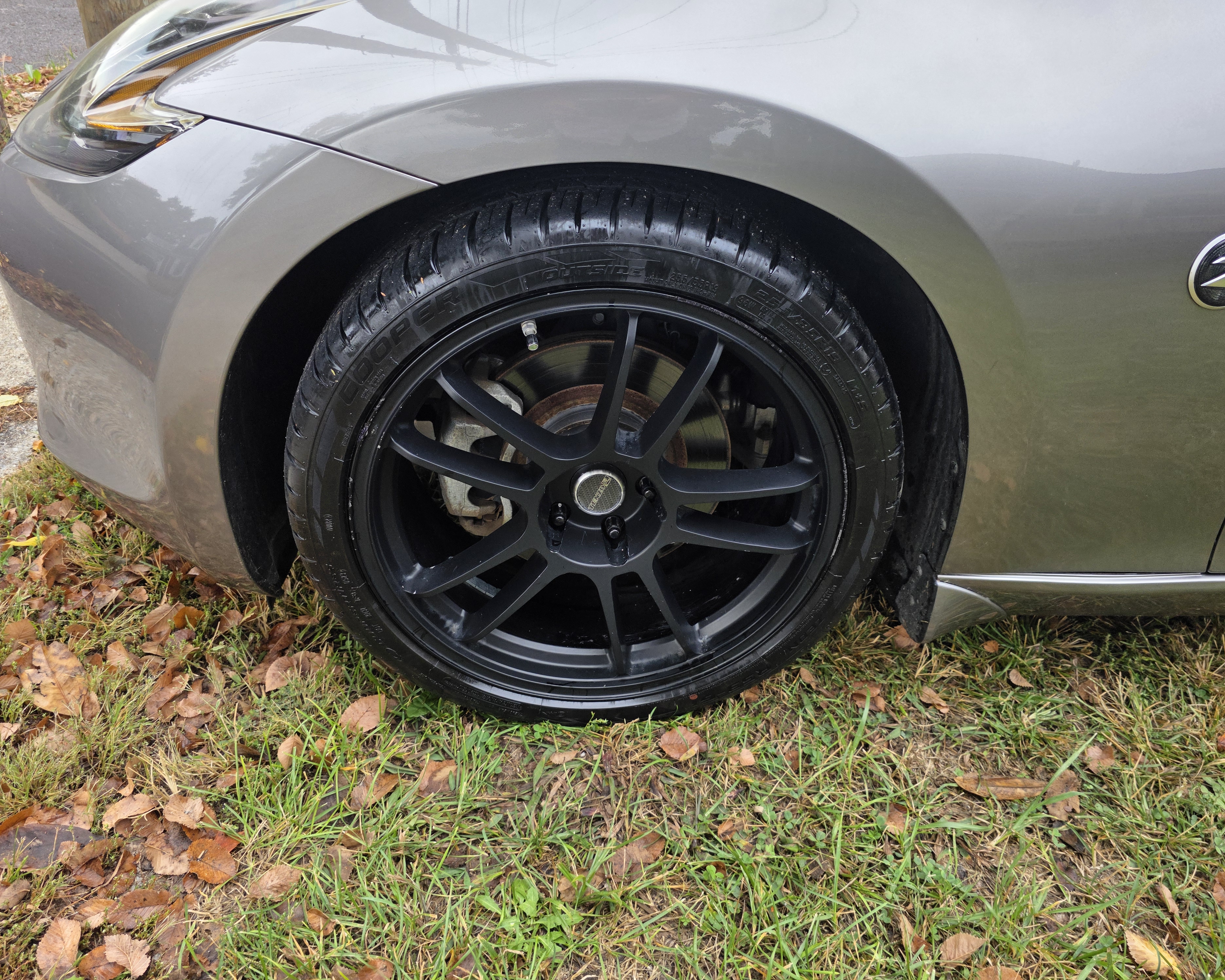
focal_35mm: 24
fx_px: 870
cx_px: 613
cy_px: 489
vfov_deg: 58.8
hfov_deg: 70.3
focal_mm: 6.3
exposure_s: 1/359
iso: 64
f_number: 1.7
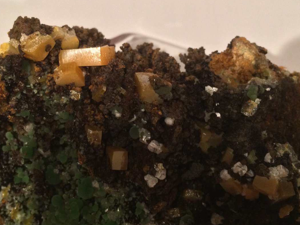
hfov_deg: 42.9
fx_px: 381
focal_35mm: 44
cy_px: 71
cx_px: 142
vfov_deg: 32.5
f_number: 2.2
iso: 250
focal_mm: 4.15
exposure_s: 1/24
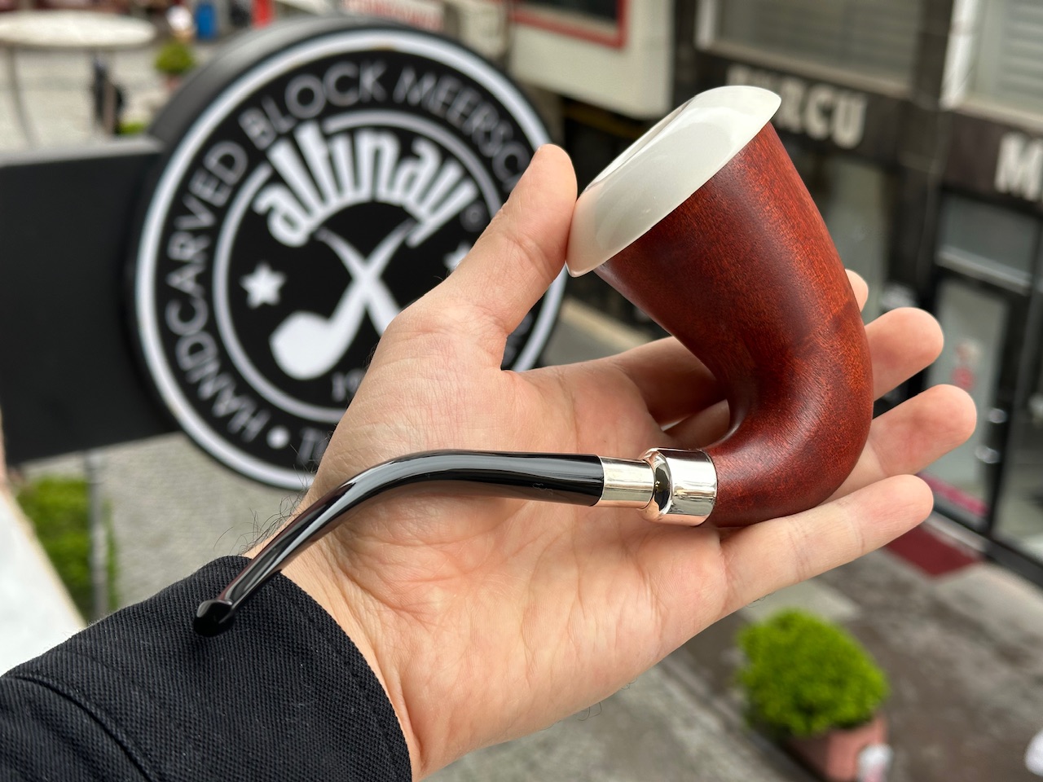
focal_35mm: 48
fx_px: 1446
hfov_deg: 39.7
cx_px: 522
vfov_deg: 30.3
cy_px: 391
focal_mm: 6.86
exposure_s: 1/407
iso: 64
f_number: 1.78
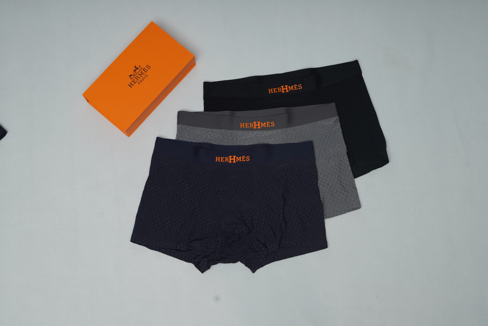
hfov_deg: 39.6
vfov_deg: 27.0
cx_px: 244
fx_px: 678
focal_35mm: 50
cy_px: 163
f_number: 6.3
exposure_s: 1/200
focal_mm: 50
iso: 320
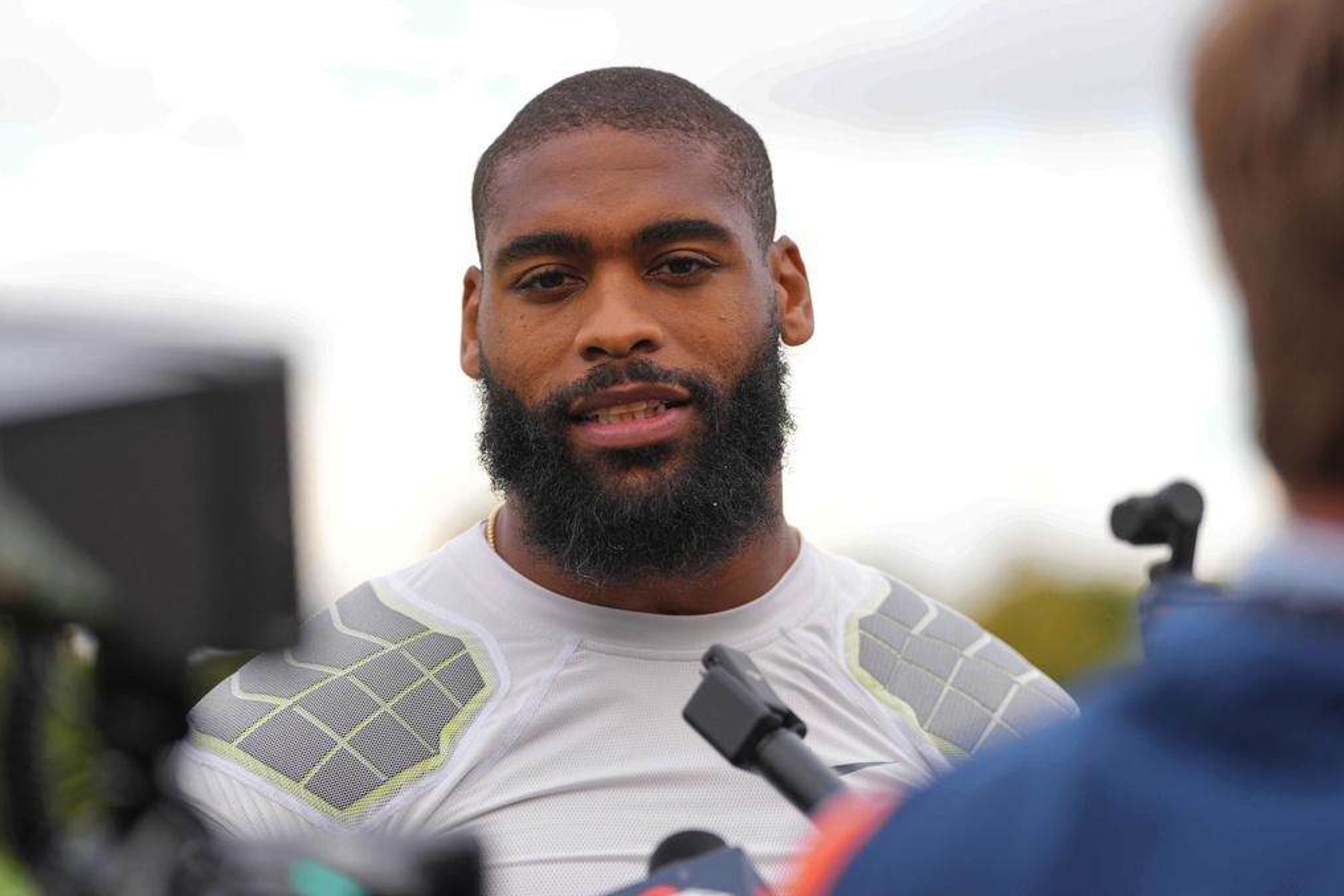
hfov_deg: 16.5
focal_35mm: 124
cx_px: 669
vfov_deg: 11.1
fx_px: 4630
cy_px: 447
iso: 200
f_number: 2.8
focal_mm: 123
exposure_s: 1/800
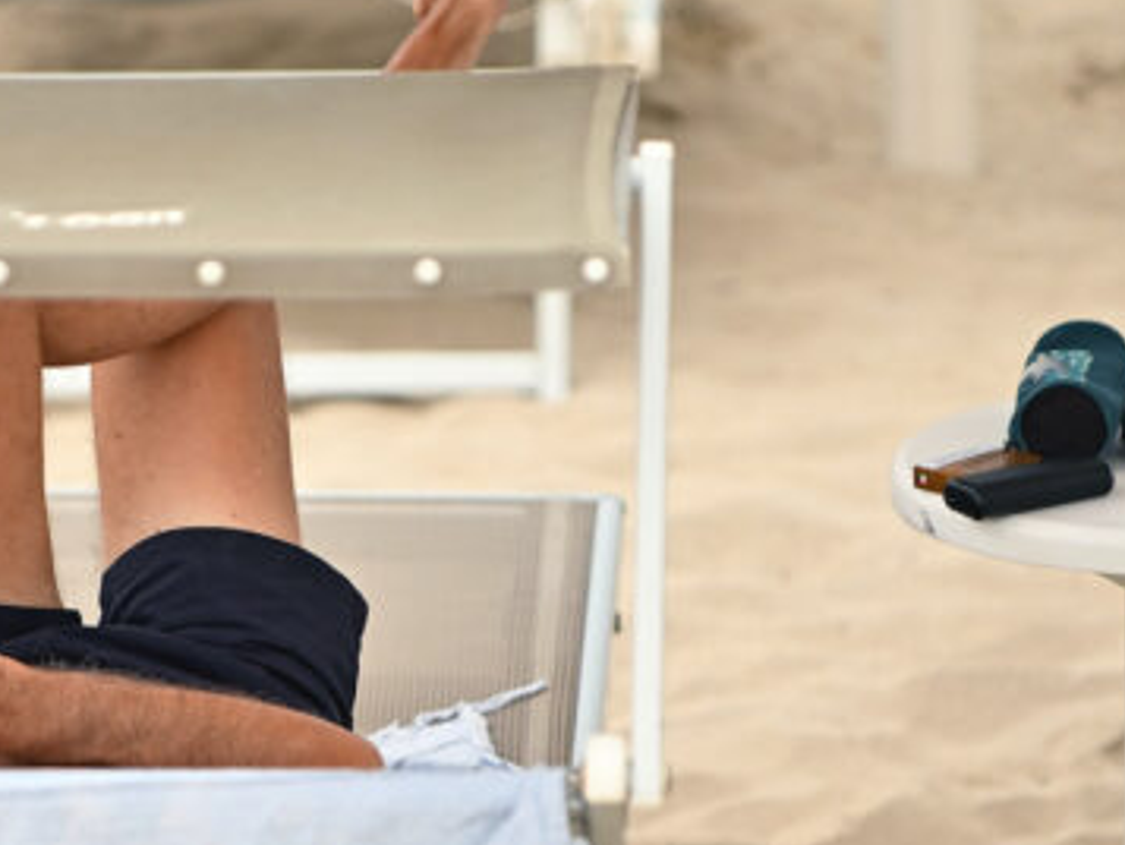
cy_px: 691
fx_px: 13459
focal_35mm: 414
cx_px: 186
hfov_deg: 4.8
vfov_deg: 3.6
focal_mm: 200
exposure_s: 1/750
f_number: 4
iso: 400
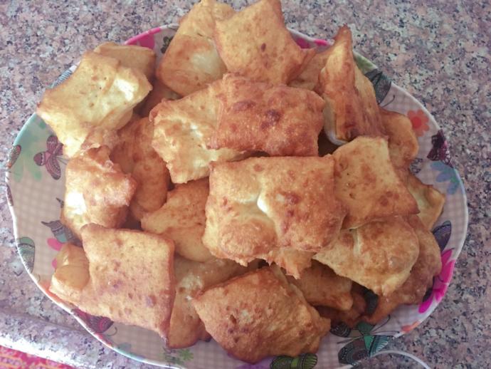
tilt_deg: -76.3
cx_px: 246
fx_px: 411
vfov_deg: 48.3
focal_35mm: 29
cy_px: 184
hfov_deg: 61.6
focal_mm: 4.15
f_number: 2.2
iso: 200
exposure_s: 1/17
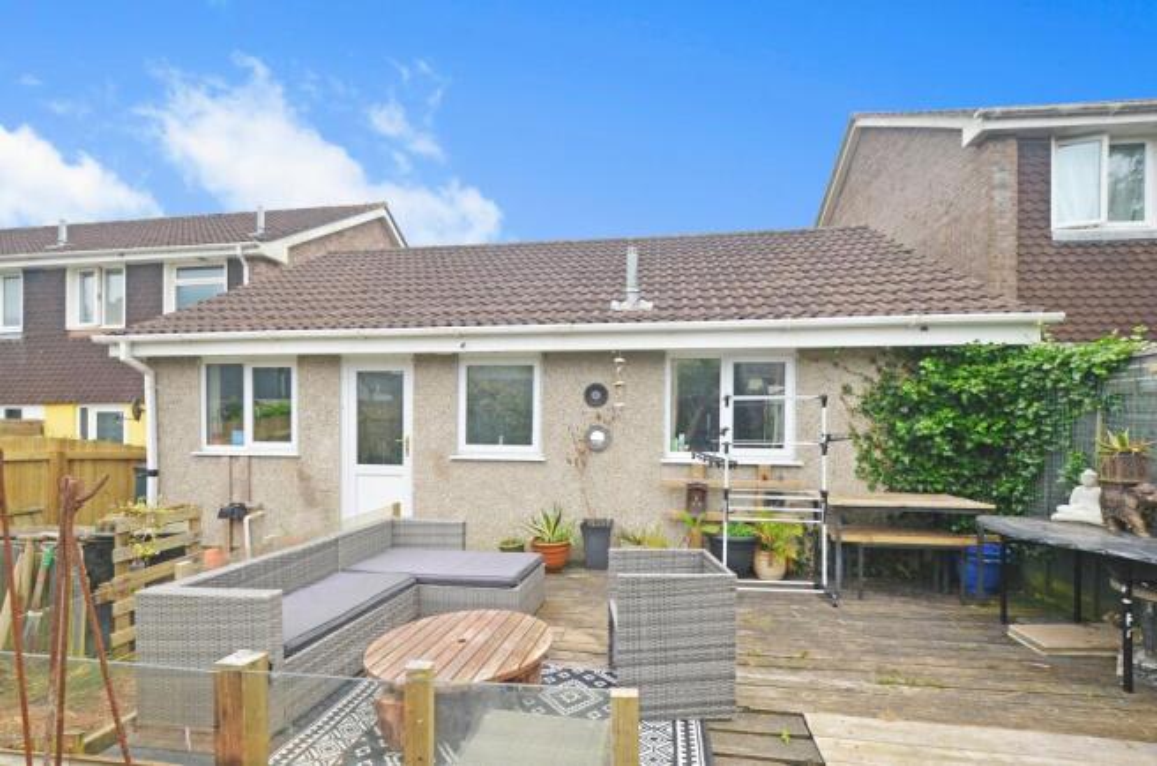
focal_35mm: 15
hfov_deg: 100.5
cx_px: 578
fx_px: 481
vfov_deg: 77.0
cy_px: 383
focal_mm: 10
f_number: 11
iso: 450
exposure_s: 1/160
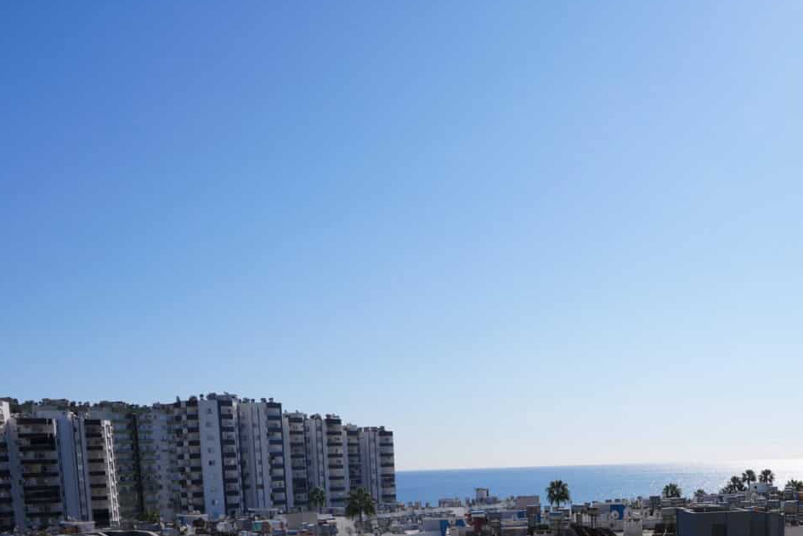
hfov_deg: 48.1
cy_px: 570
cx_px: 581
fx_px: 870
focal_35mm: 39
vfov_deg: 31.0
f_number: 10
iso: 100
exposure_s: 1/320
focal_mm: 18
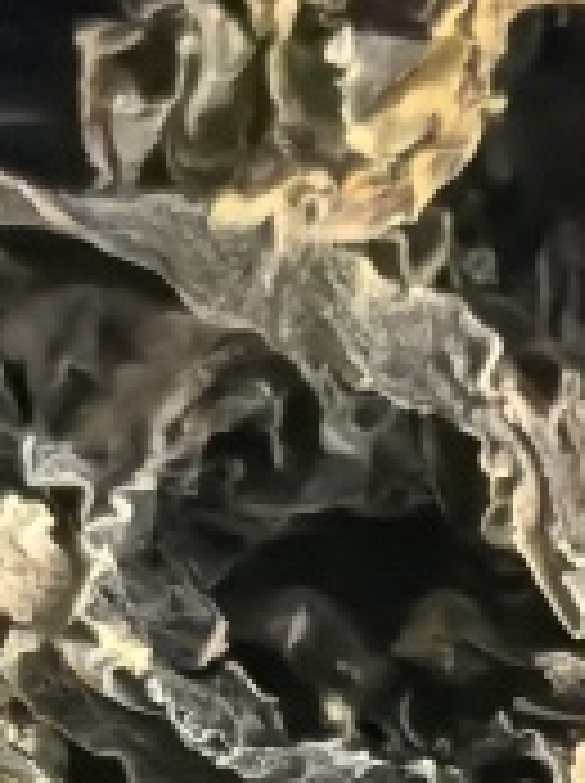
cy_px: 1348
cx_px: 630
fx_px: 3750
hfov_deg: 8.8
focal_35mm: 166
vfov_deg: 11.2
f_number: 2
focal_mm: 5.75
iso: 2500
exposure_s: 1/100
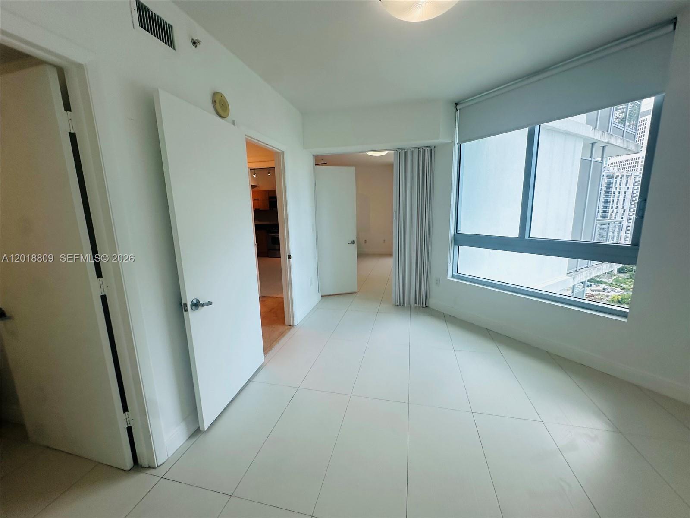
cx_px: 345
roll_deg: +0.9
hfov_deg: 102.1
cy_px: 259
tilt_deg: -10.4
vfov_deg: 85.7
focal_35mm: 14
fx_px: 279
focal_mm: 2.22
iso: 40
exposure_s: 1/120
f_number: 2.2
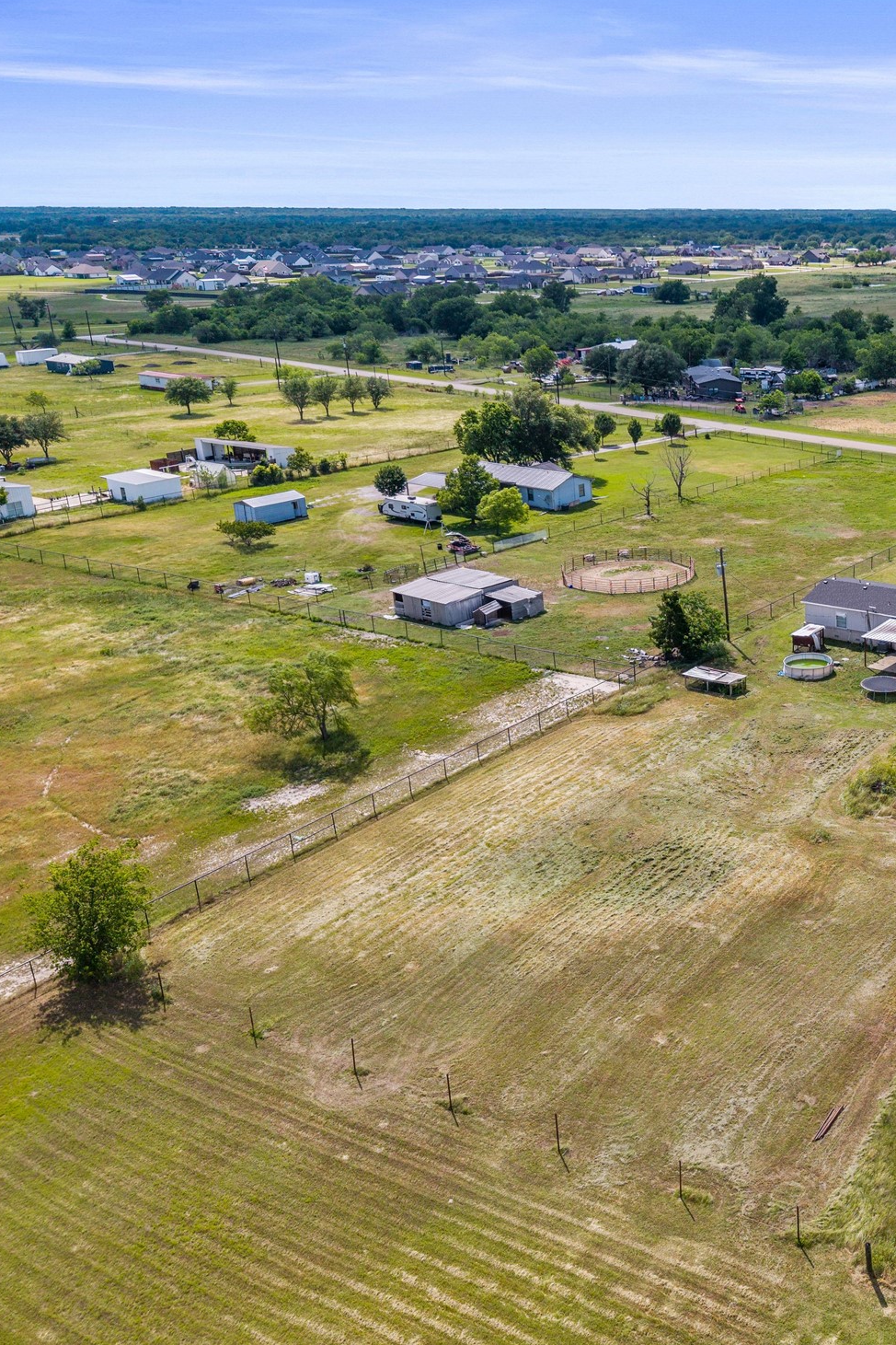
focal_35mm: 35
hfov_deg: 35.1
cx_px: 844
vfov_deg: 54.4
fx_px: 1307
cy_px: 669
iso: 100
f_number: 1.8
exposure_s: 1/3000
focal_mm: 8.67
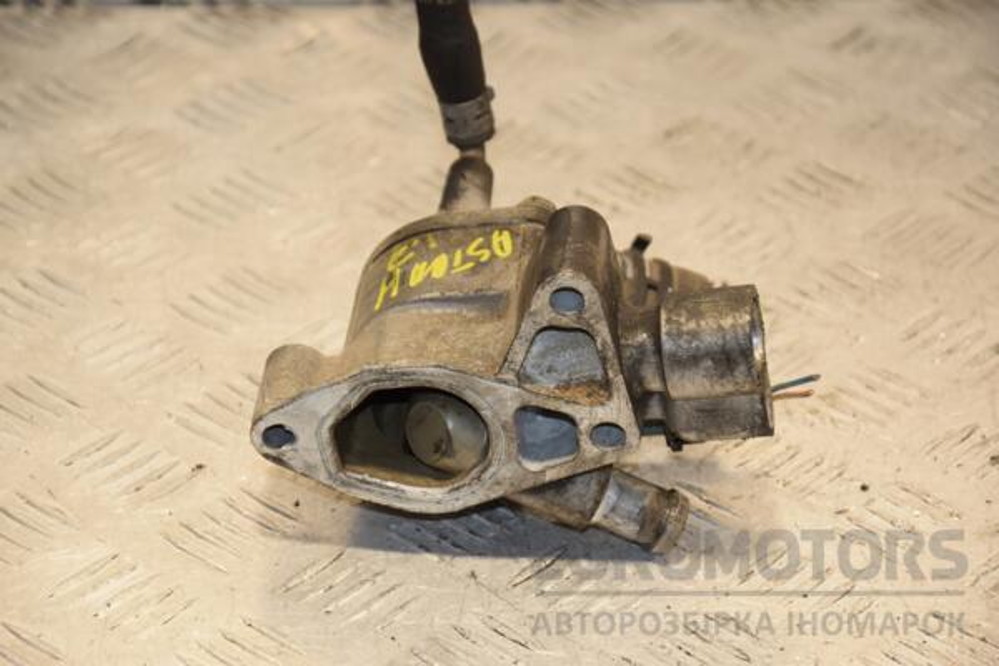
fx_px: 4079
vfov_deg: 9.3
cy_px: 333
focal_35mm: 147
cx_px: 500
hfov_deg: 14.0
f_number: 5.6
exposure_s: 1/200
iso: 800
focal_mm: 98
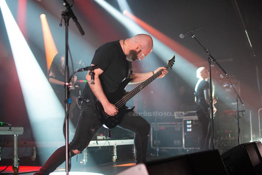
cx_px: 131
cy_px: 88
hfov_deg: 37.9
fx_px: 382
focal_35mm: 52
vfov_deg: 25.8
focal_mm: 35
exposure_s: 1/400
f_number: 1.8
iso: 1800
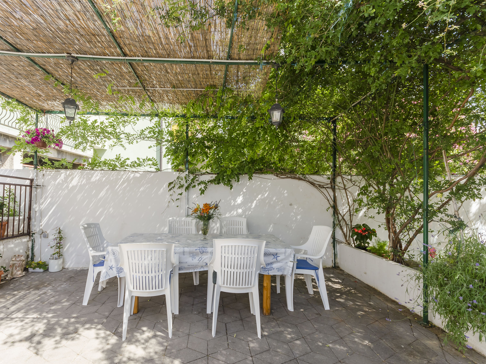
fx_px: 239
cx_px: 205
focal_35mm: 17
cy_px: 188
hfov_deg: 90.3
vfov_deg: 74.7
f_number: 8
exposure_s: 1/125
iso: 100
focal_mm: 10
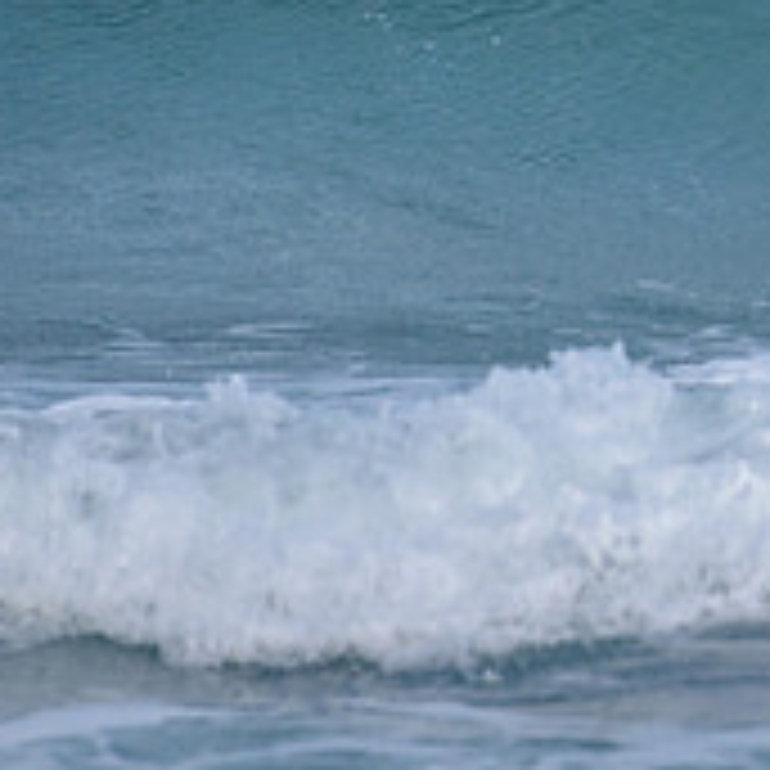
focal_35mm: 1764
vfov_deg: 1.0
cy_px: -267
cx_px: 1569
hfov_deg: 1.0
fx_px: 44393
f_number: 5.6
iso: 220
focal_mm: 500
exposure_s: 1/2000
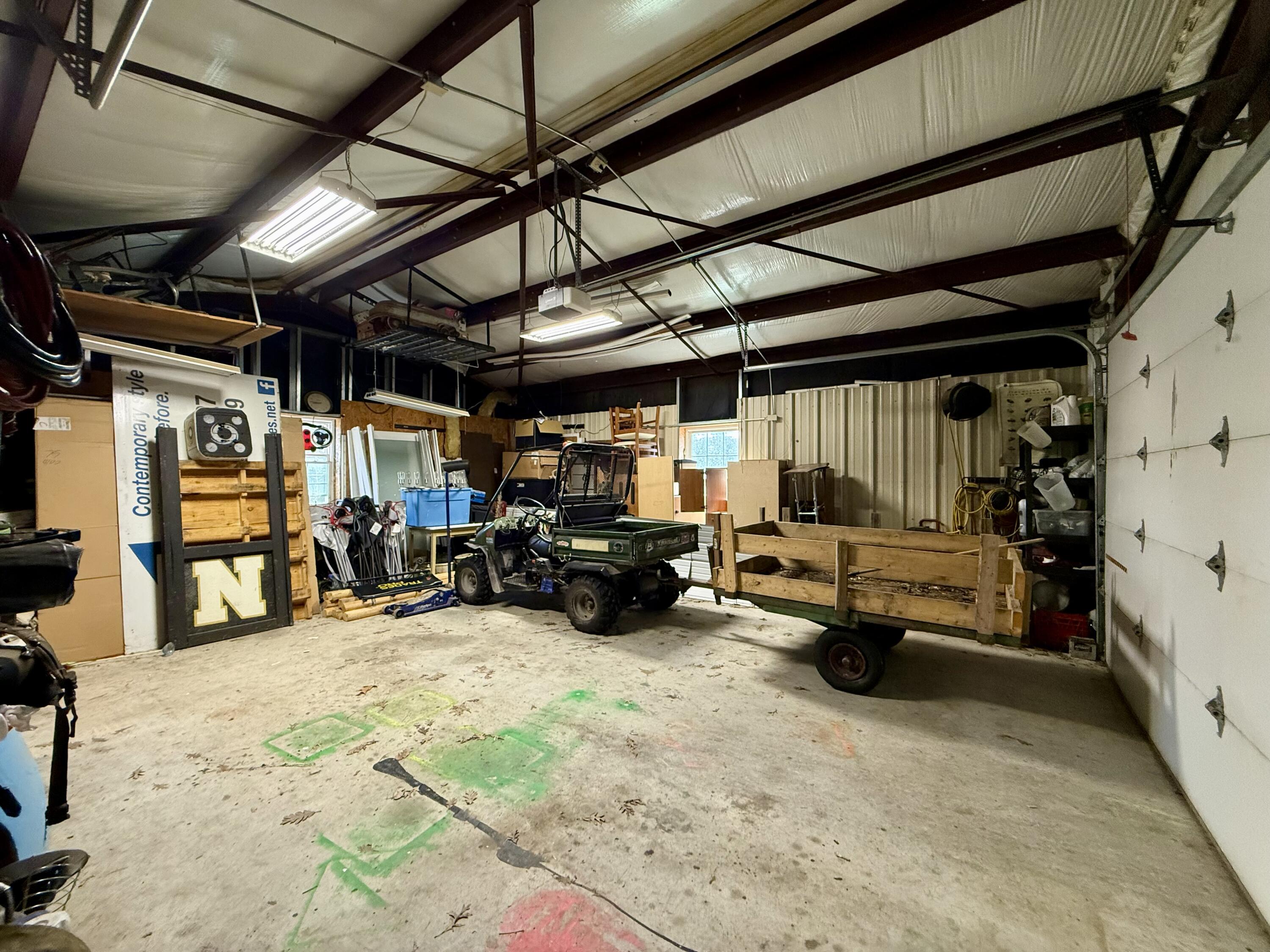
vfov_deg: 85.7
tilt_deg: +1.7
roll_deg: -0.3
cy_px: 476
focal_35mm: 14
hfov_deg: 102.1
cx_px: 635
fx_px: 514
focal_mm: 2.22
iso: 400
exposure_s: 1/120
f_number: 2.2
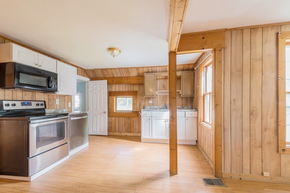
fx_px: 113
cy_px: 96
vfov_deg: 81.2
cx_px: 145
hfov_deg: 104.3
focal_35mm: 14
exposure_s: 4
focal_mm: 14
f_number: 16
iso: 100
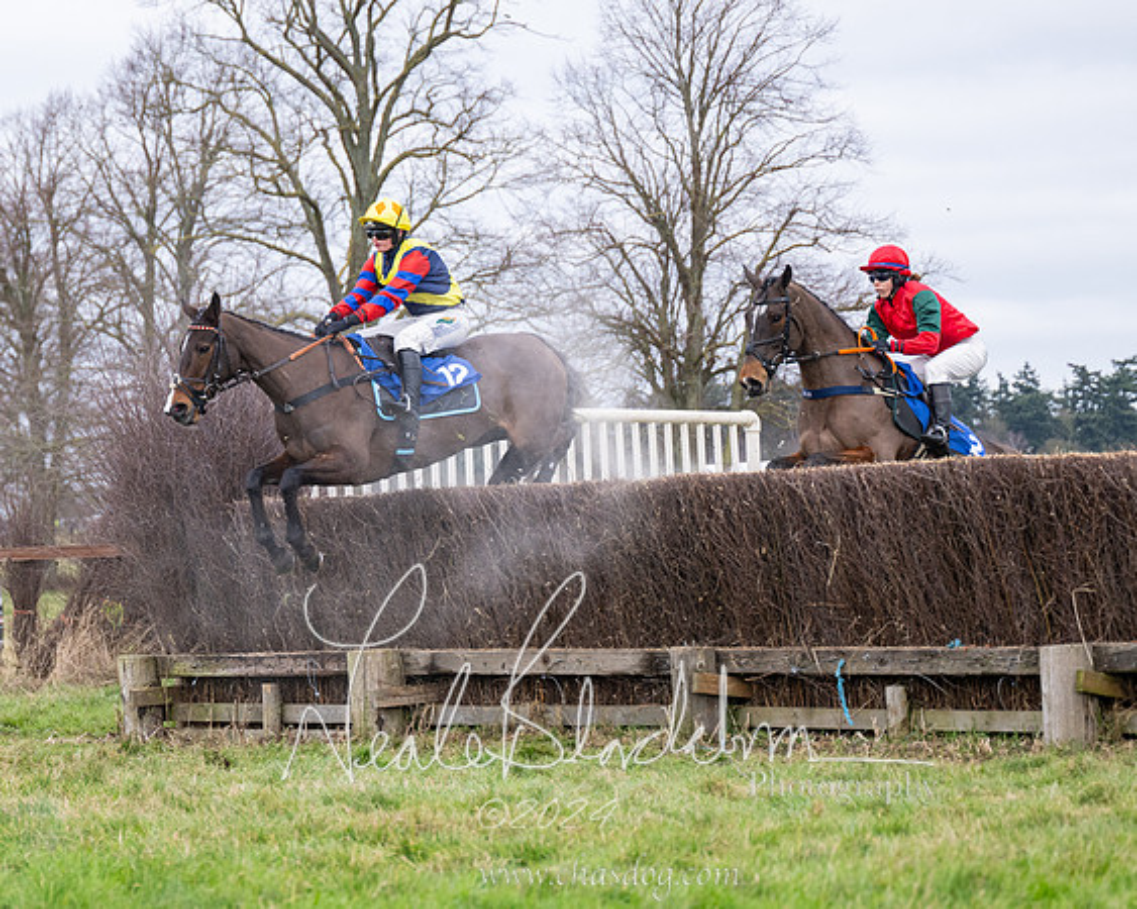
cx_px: 348
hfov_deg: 13.6
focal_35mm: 142
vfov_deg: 10.9
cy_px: 449
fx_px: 4770
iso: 800
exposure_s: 1/1000
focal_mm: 98
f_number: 4
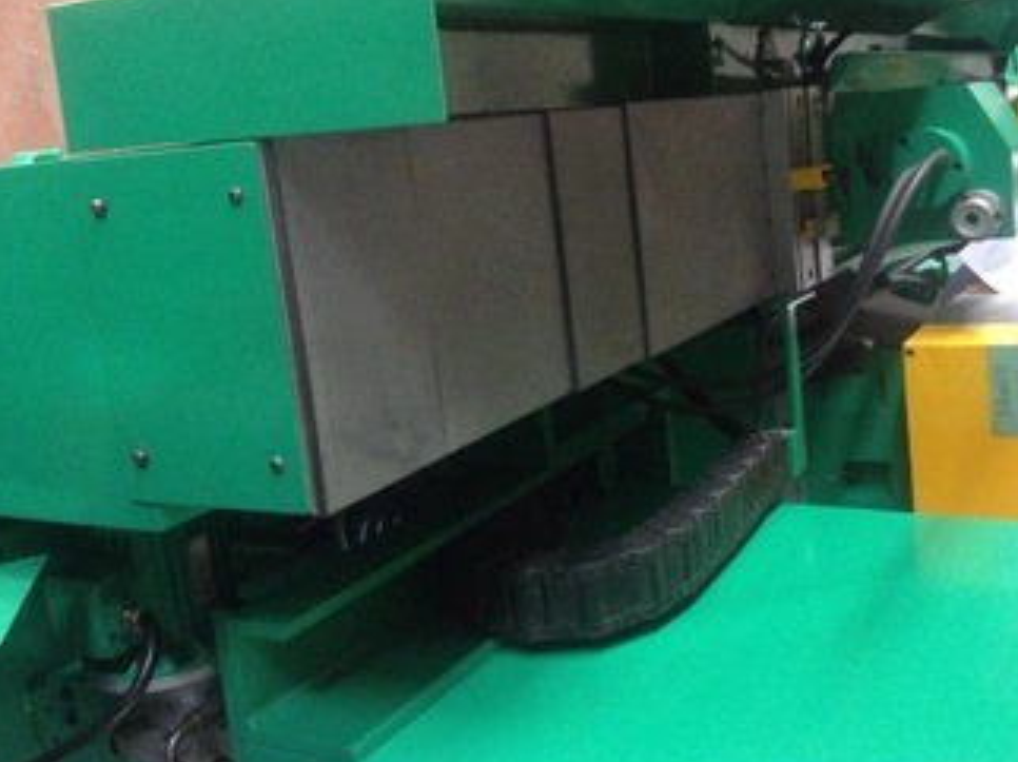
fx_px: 1205
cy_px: 311
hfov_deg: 45.6
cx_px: 594
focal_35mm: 41
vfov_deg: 35.0
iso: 200
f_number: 2.4
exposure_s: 1/25
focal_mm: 3.3
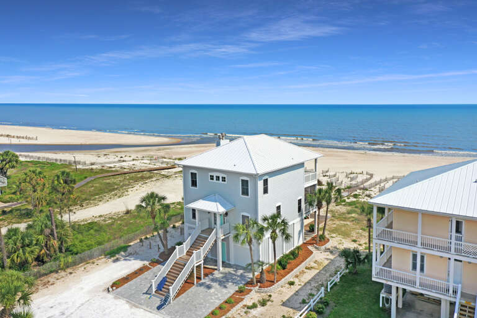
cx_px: 238
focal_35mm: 28
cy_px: 159
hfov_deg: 65.5
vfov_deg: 46.4
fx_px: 371
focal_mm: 10.26
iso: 100
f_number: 5.6
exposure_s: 1/500
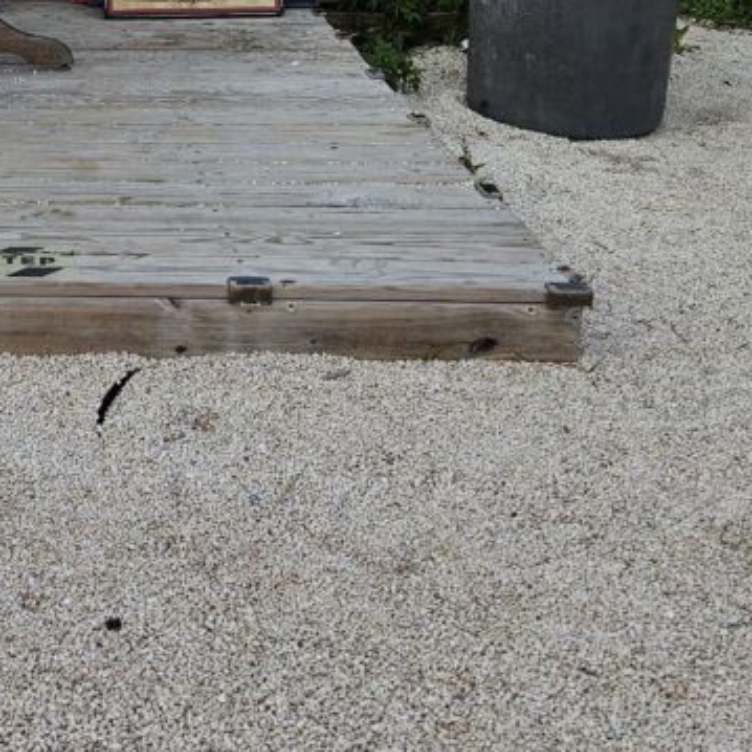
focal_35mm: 58
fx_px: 1426
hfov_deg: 28.1
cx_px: 38
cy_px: 10
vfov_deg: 27.9
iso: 32
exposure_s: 1/528
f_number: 1.8
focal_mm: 5.4
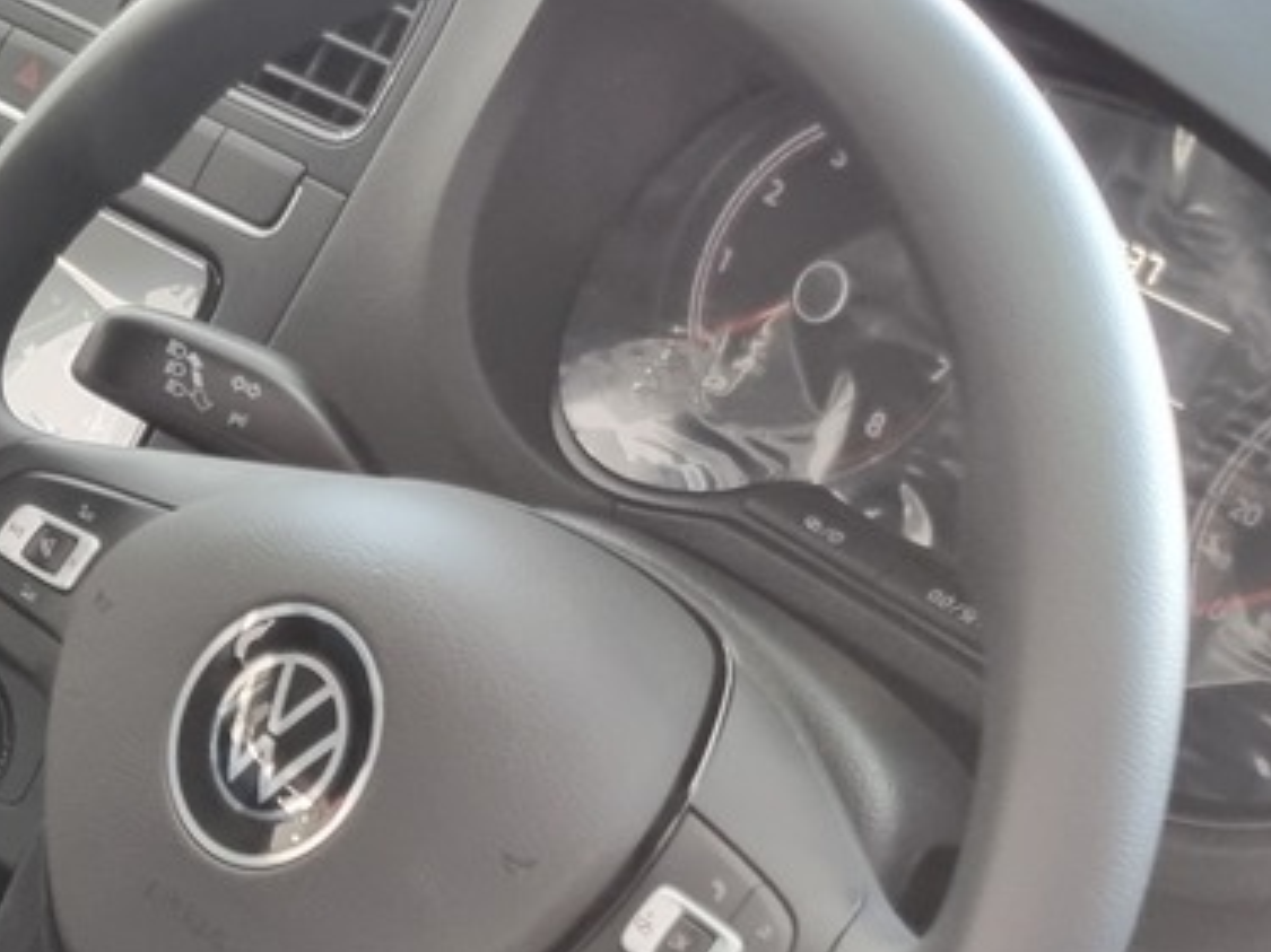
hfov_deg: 25.3
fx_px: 2606
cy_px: 1189
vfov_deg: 19.3
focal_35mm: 71
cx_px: -156
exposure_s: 1/25
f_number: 1.8
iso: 640
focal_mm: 5.4
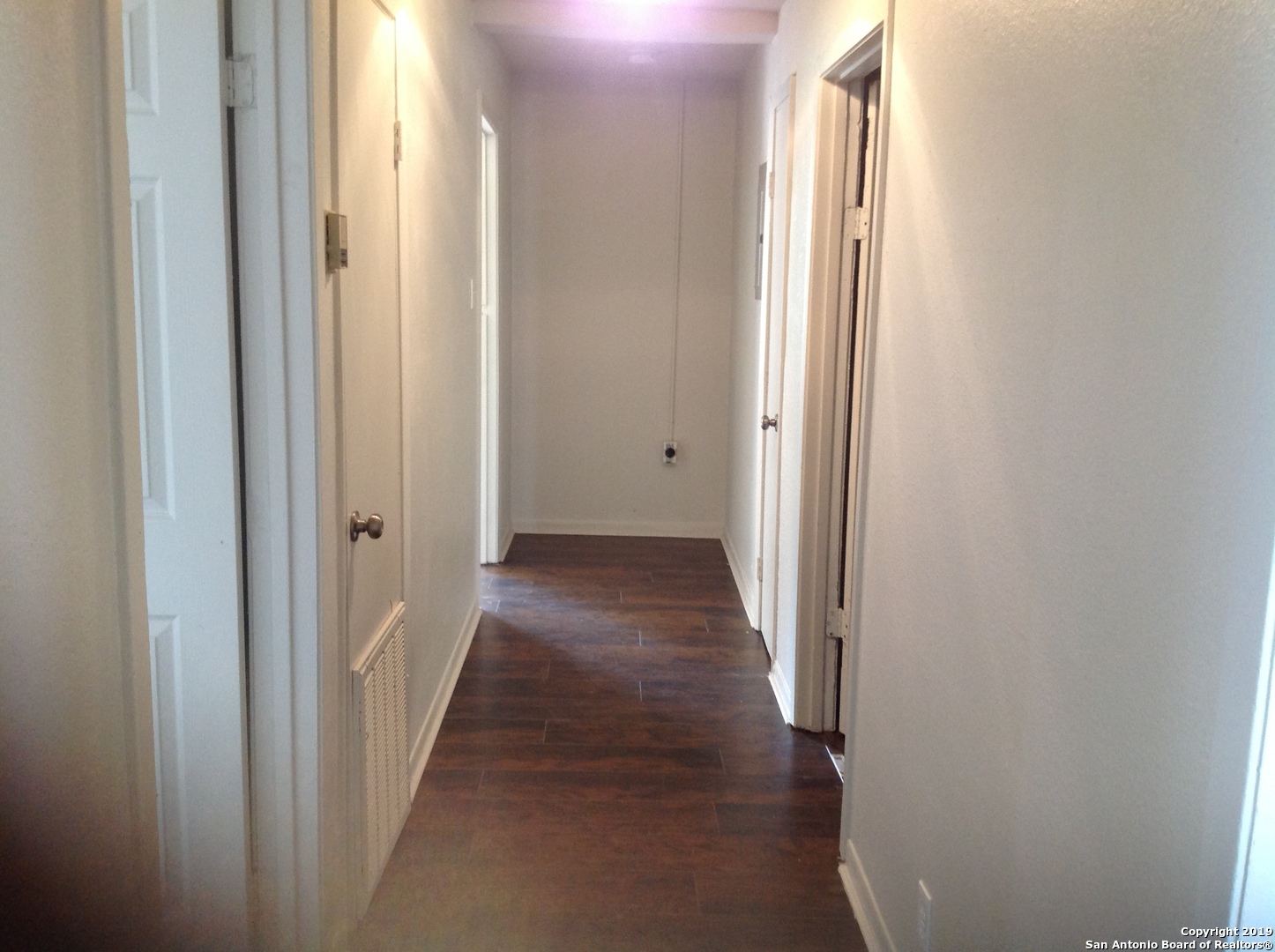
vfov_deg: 40.6
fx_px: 1287
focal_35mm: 35
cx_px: 638
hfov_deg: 52.7
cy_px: 476
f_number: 2.4
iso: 160
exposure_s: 1/15
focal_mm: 4.28
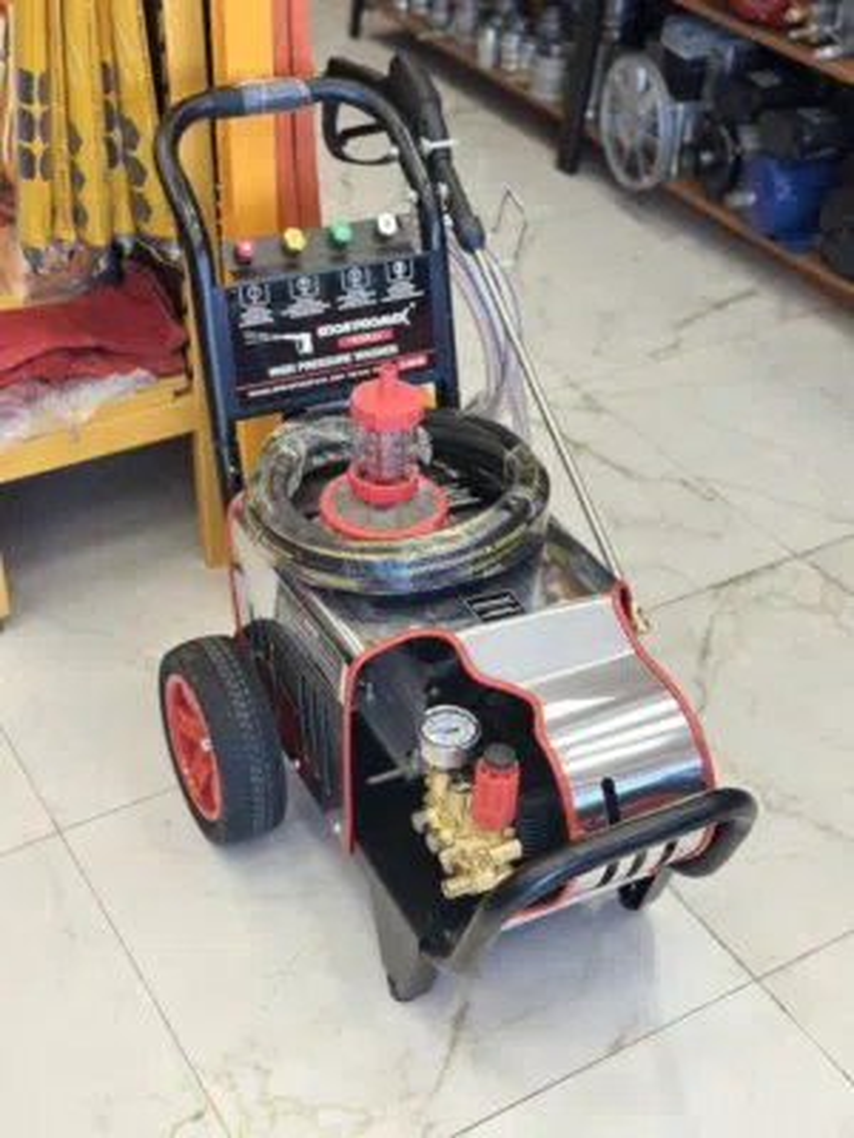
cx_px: 427
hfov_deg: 30.3
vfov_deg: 39.7
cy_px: 569
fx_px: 1579
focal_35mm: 48
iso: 80
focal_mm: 6.86
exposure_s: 1/236
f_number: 1.78
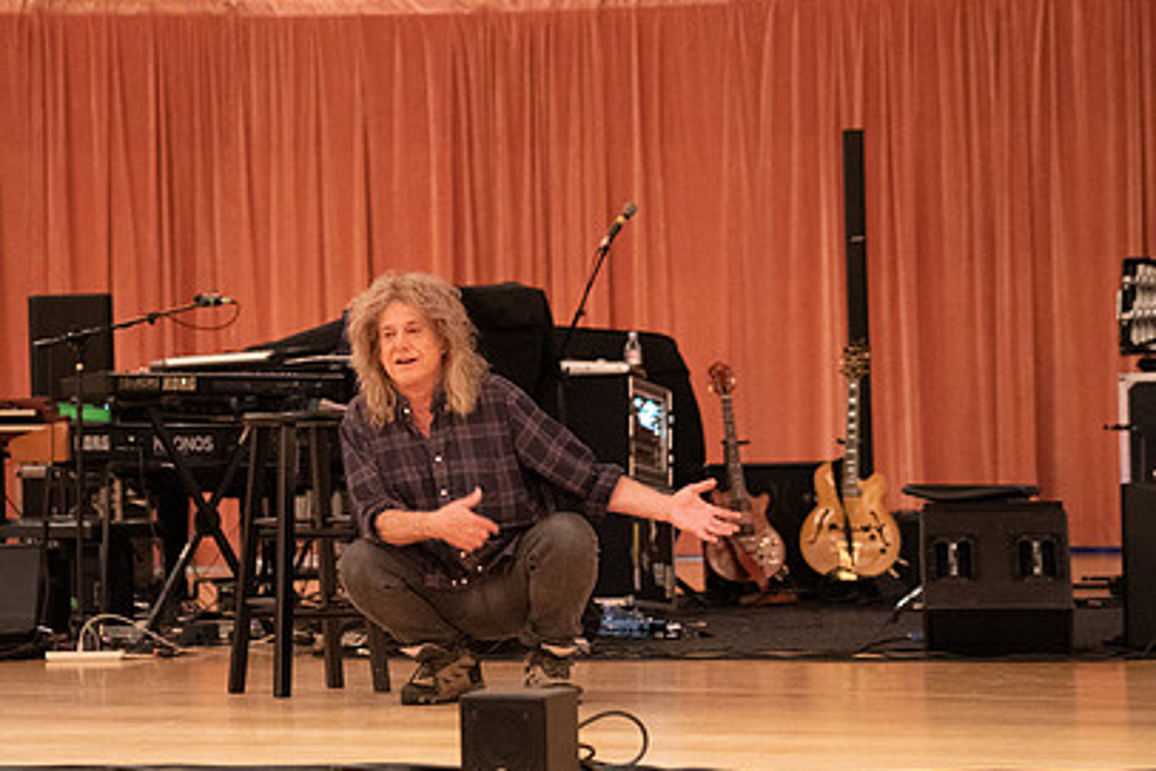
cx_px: 393
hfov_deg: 20.3
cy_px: 394
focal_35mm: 100
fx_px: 3212
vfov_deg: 13.7
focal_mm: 70
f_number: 2.8
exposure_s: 1/80
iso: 12800
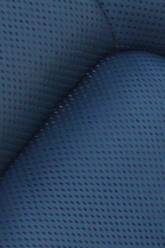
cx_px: 711
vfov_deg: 7.2
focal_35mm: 271
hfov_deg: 4.6
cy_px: 580
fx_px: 1862
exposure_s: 1/100
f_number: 2.2
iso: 80
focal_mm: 6
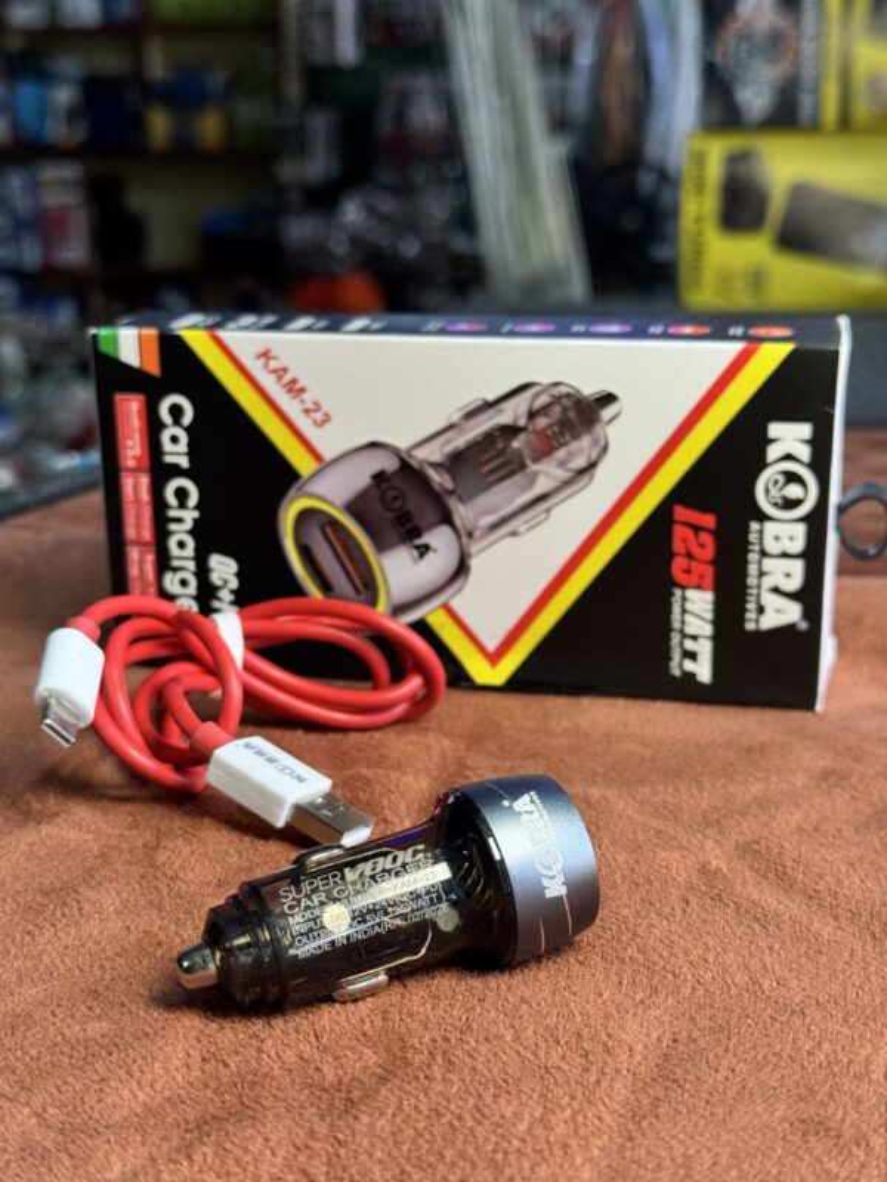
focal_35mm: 48
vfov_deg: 39.7
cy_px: 591
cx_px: 444
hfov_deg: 30.3
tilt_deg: -13.4
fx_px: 1640
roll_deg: +0.0
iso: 50
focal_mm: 6.76
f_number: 1.78
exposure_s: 1/147
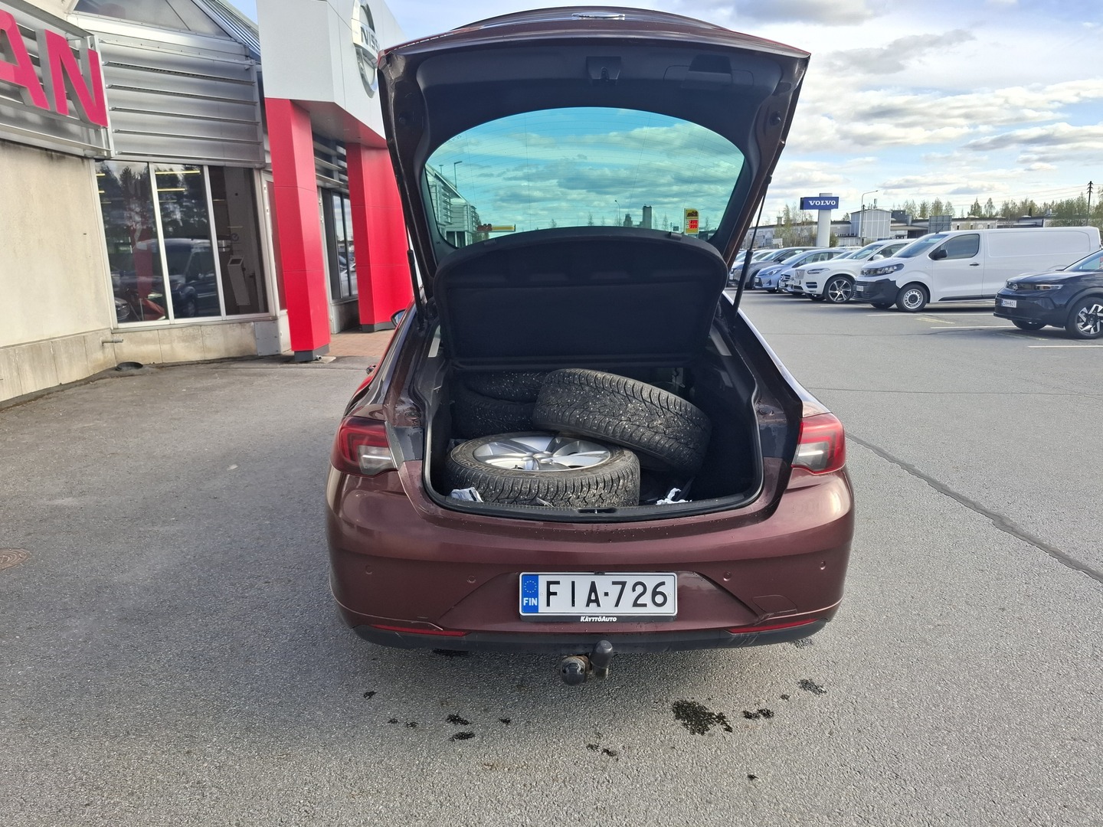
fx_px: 733
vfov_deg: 58.9
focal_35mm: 23
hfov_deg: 73.9
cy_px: 414
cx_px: 552
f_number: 1.8
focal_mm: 5.54
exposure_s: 1/923
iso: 50
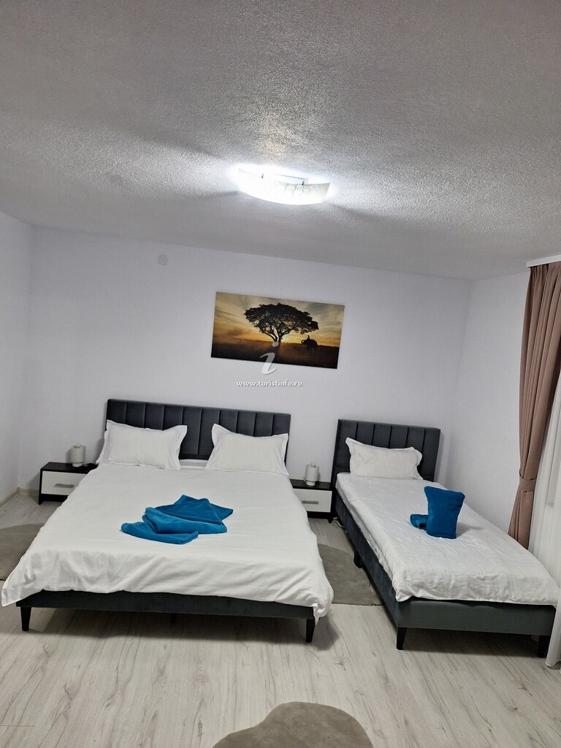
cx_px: 280
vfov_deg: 73.9
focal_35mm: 23
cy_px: 374
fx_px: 497
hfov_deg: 58.9
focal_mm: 5.54
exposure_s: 1/50
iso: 250
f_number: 1.8
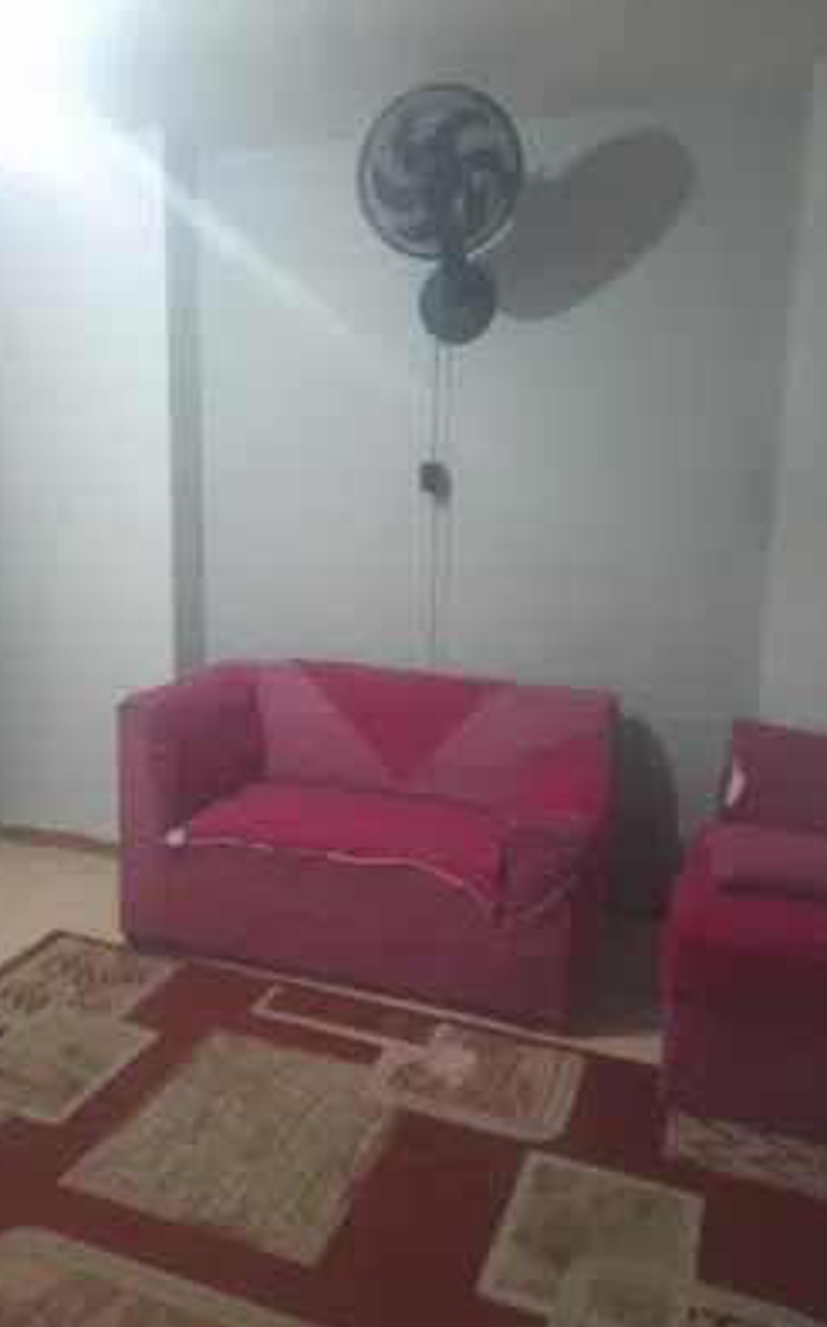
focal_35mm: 27
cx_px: 375
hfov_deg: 45.9
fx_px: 975
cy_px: 658
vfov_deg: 68.4
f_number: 2
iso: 500
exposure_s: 1/25
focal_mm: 4.6
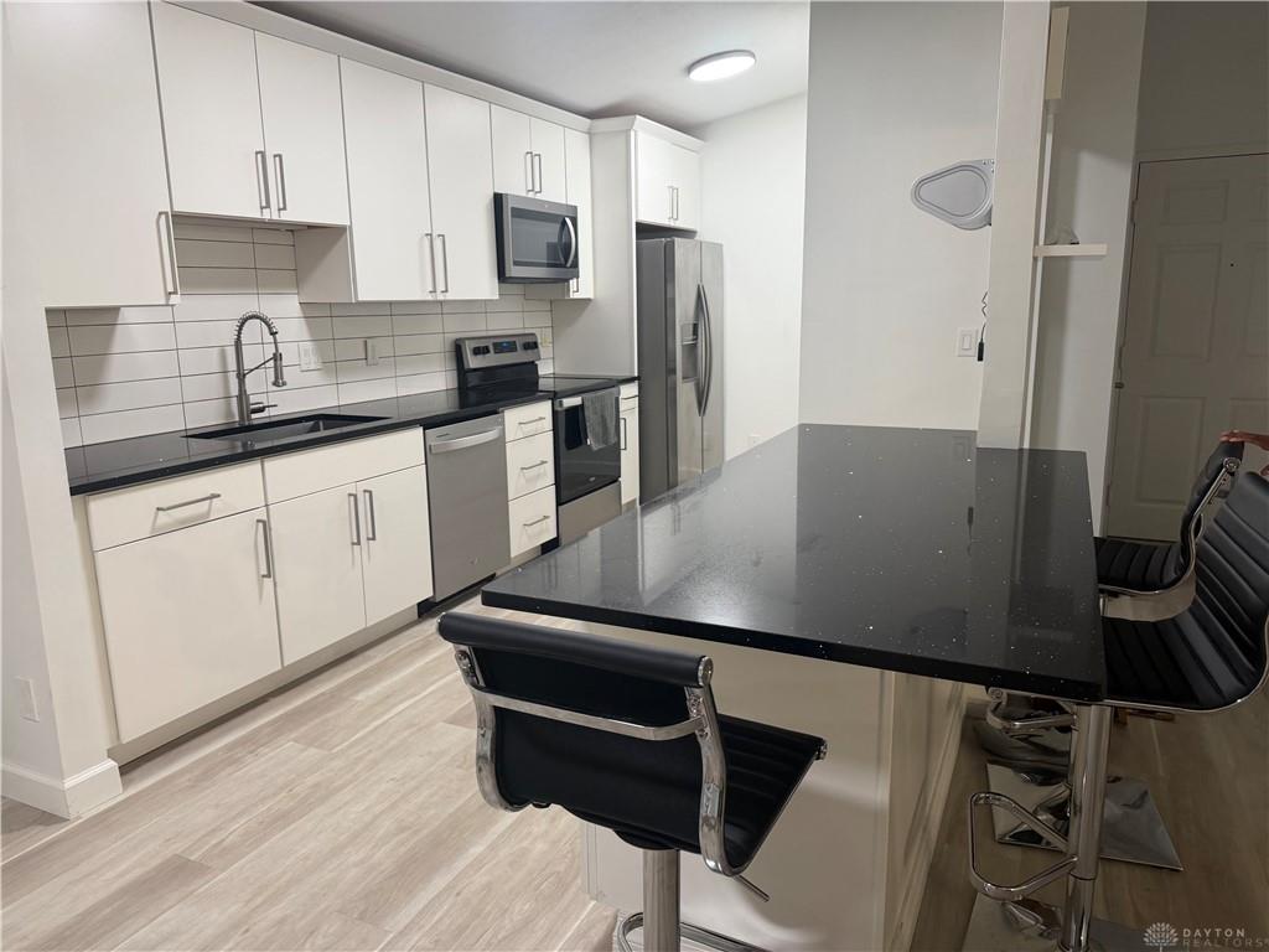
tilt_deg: -10.9
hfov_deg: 71.6
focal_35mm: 24
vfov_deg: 56.8
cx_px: 634
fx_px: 880
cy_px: 476
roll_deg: +1.7
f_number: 1.78
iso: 160
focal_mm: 6.76
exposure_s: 1/60
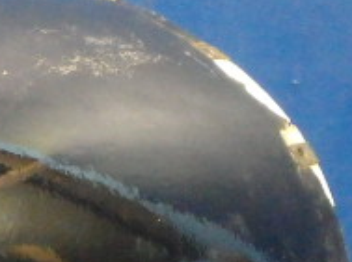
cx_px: -207
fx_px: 964
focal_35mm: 95
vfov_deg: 14.5
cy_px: 392
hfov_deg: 18.0
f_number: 3.9
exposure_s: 1/30
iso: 2000
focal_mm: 5
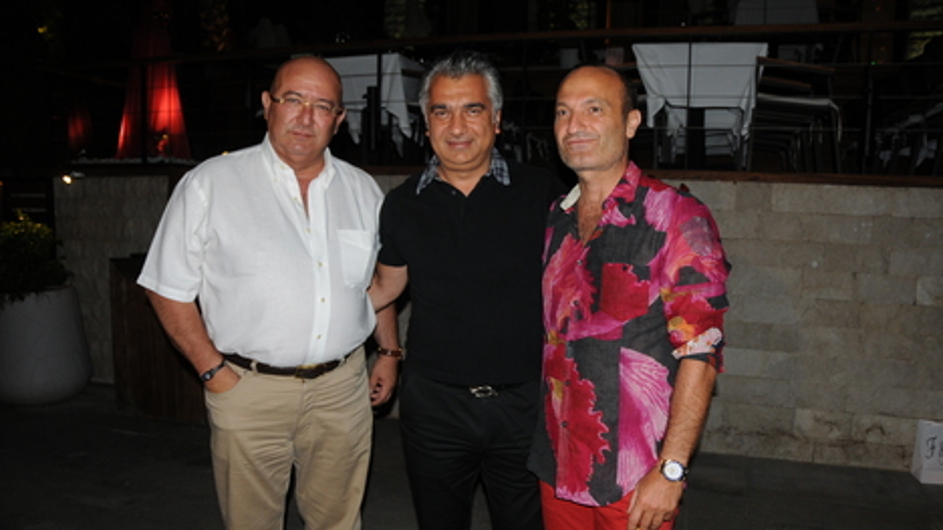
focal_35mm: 29
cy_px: 289
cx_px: 482
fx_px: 725
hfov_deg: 66.1
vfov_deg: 40.1
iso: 400
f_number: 4
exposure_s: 1/60
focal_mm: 18
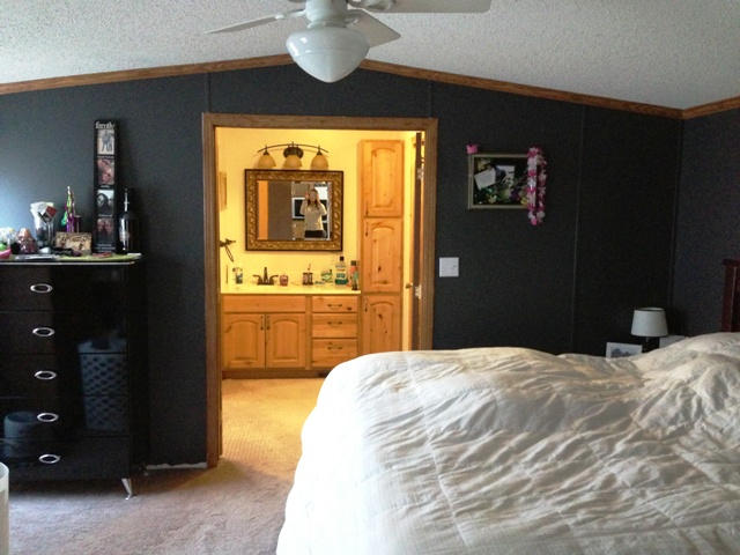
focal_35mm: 33
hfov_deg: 55.4
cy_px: 278
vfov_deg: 42.9
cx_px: 370
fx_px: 705
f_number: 2.4
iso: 640
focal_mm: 4.13
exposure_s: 1/15
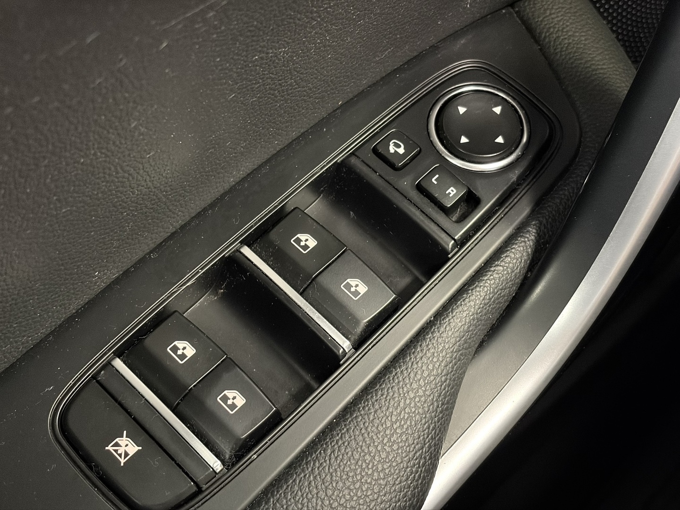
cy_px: 255
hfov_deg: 36.8
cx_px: 340
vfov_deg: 28.0
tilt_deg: -60.6
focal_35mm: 52
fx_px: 1021
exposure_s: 1/20
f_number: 1.6
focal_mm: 5.96
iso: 400
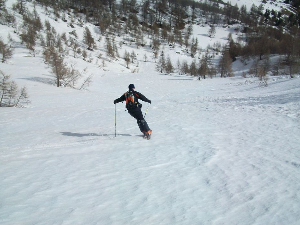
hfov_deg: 54.0
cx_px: 150
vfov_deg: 41.8
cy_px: 112
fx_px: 295
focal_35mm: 34
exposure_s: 1/1401
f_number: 5.5
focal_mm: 5.7
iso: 80
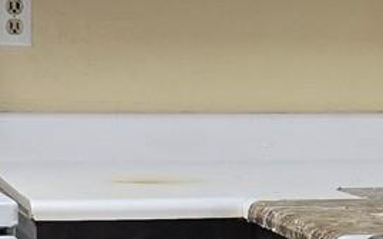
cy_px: 351
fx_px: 1513
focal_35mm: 145
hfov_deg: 14.4
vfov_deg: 8.8
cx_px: 157
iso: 125
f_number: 1.8
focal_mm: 5.4
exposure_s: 1/120
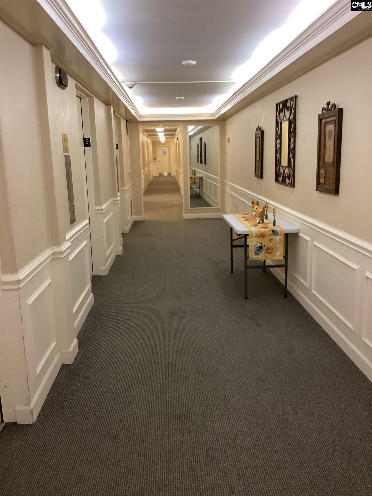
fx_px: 444
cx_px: 186
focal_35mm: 31
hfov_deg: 45.4
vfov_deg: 58.4
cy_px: 248
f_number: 2.4
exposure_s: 1/40
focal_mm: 3.3
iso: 400
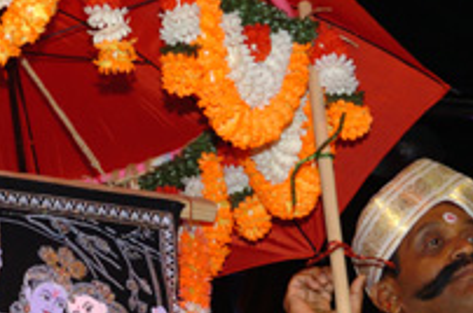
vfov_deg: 8.1
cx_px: 94
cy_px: 216
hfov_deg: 12.1
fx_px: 2217
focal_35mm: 169
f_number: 5
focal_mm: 38
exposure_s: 1/200
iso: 400
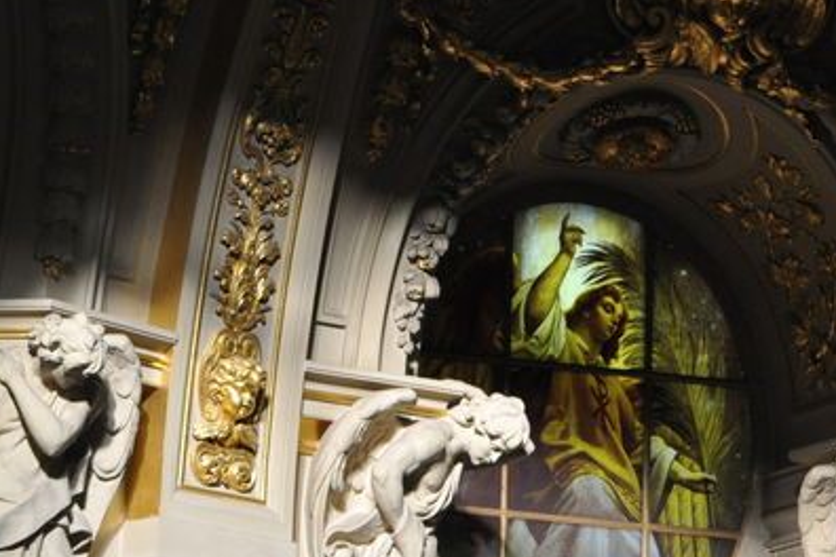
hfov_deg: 5.5
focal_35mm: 374
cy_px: 377
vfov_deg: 3.7
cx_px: 711
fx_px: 8684
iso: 800
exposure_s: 1/125
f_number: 4.8
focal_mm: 110
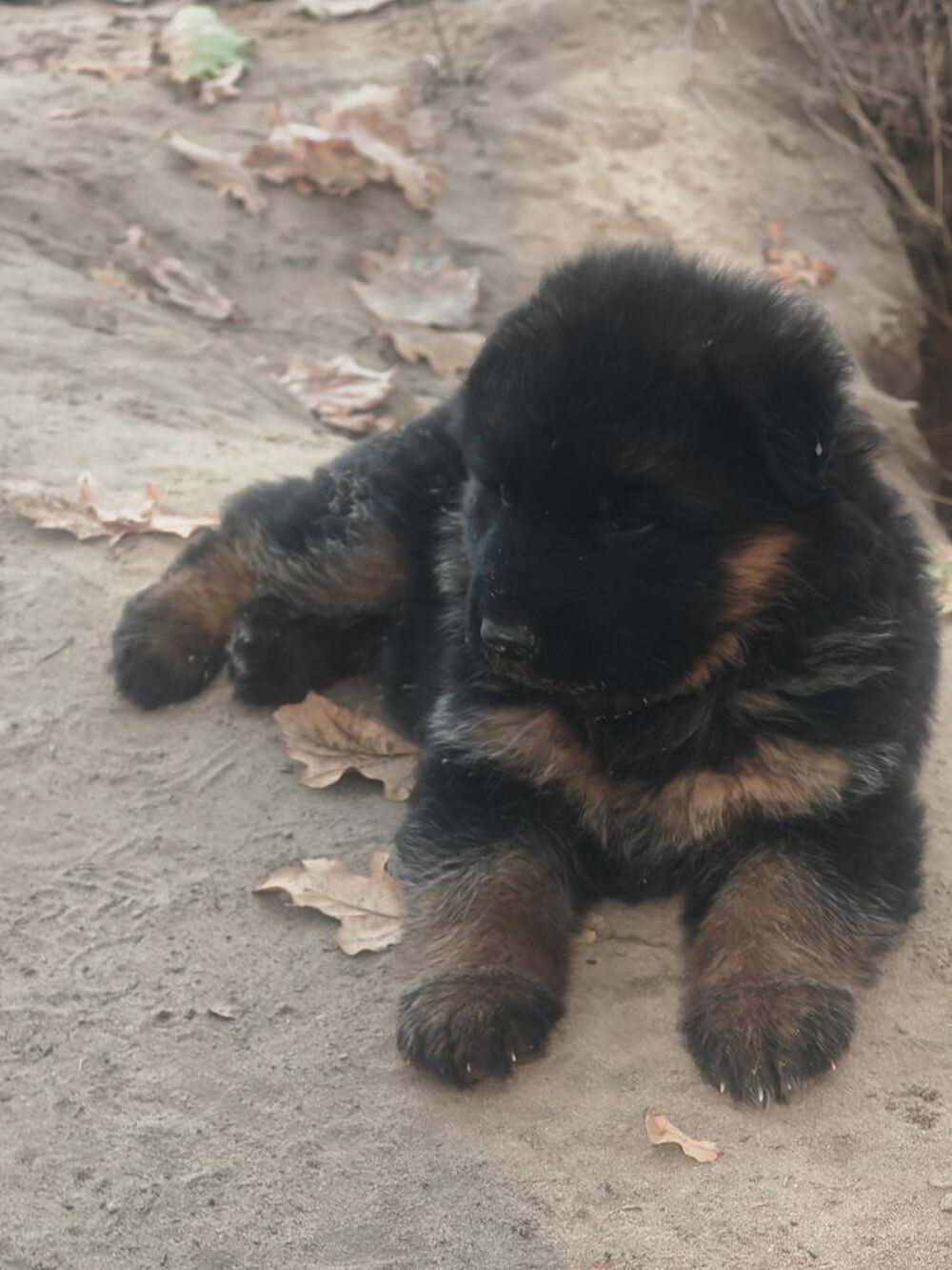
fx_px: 4216
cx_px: 476
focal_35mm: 115
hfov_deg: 12.9
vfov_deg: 17.1
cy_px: 635
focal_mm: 14.92
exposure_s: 1/100
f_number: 3
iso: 64
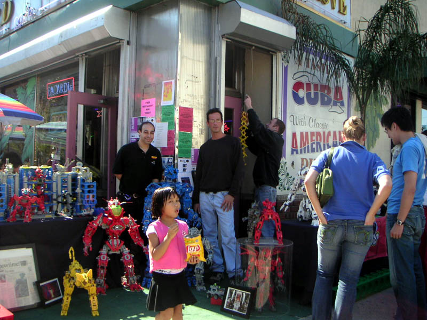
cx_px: 214
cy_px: 160
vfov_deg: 38.7
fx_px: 456
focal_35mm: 37
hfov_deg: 50.1
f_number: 2.8
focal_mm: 5.7
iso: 50
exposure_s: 1/250
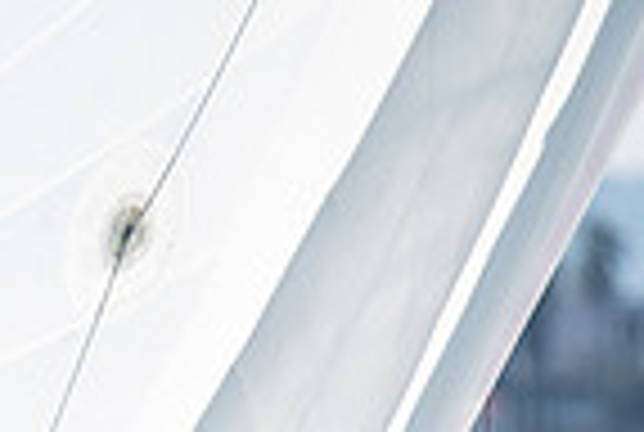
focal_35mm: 1828
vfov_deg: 0.8
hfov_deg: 1.1
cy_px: 763
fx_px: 32769
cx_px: -464
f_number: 4
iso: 250
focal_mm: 300
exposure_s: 1/5000
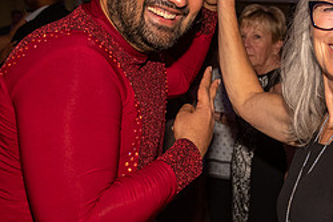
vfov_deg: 18.9
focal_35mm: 72
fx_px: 666
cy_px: 104
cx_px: 225
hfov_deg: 27.9
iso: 1600
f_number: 4
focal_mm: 31
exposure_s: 1/400
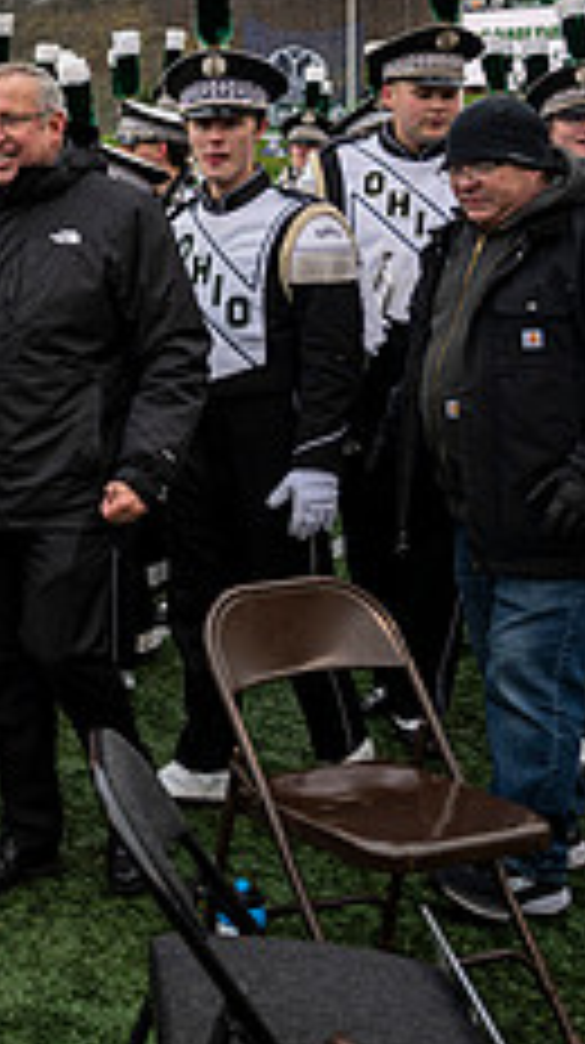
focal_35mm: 63
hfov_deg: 16.5
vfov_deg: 32.6
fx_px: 1742
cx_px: -405
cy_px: 245
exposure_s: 1/500
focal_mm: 24
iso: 100
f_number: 2.8
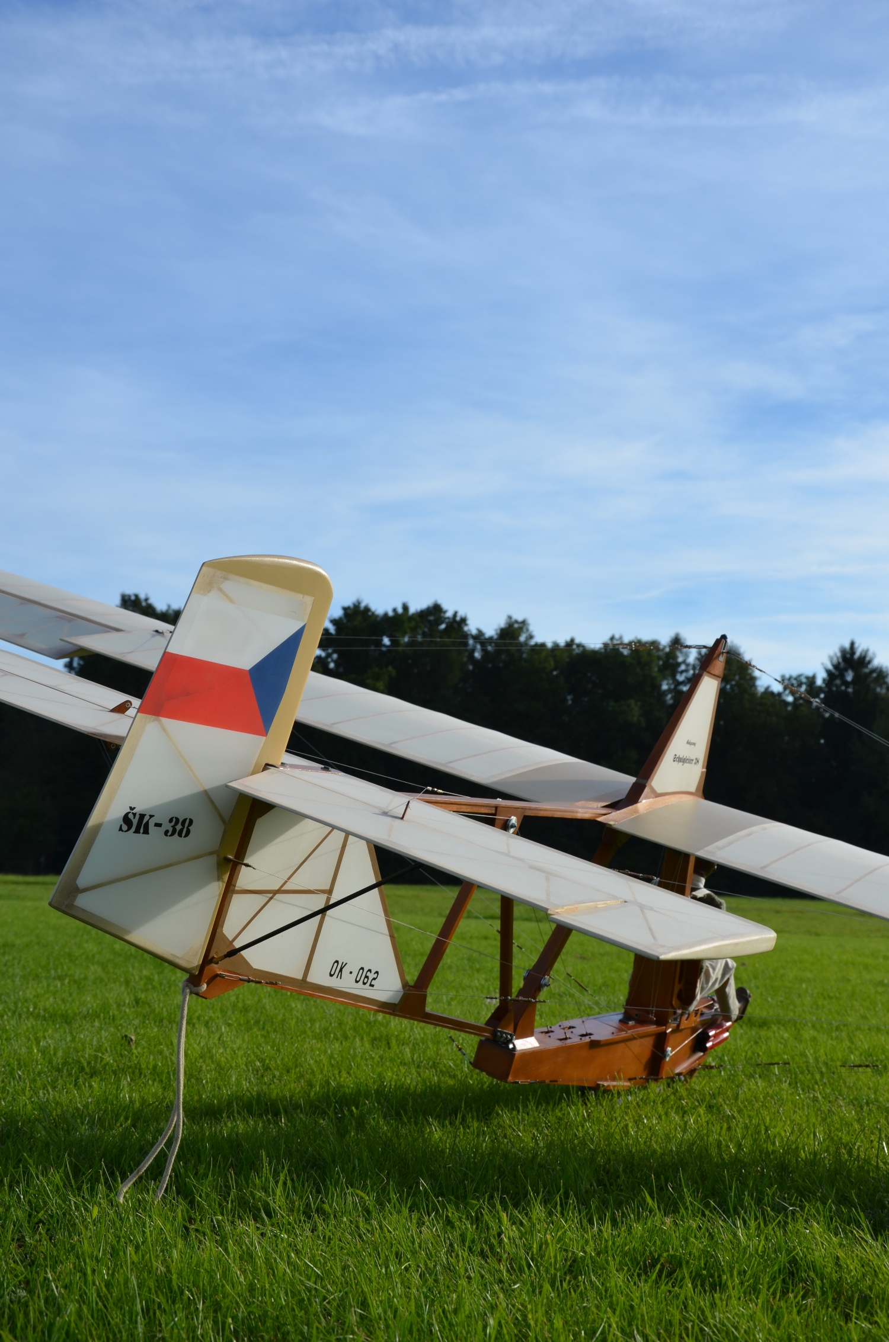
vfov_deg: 41.2
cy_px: 671
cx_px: 444
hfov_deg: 28.0
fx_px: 1786
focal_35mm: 48
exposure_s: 1/250
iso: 100
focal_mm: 32
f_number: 8
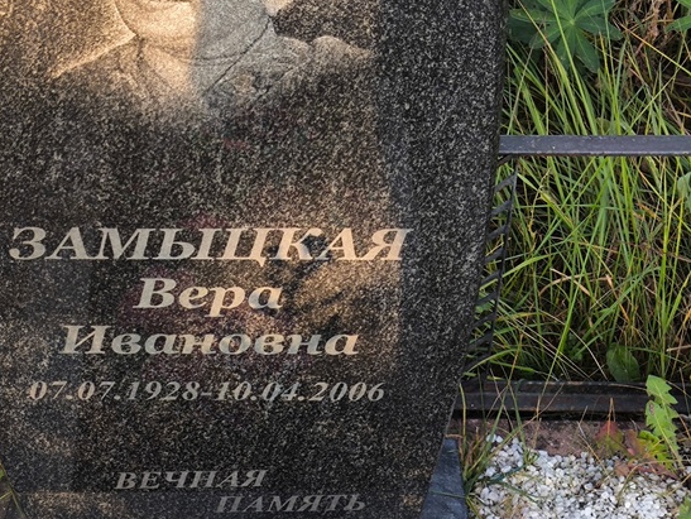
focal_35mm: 73
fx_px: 1458
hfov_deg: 26.5
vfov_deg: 20.2
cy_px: 278
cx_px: 236
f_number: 1.7
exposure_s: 1/100
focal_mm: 4.71
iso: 64
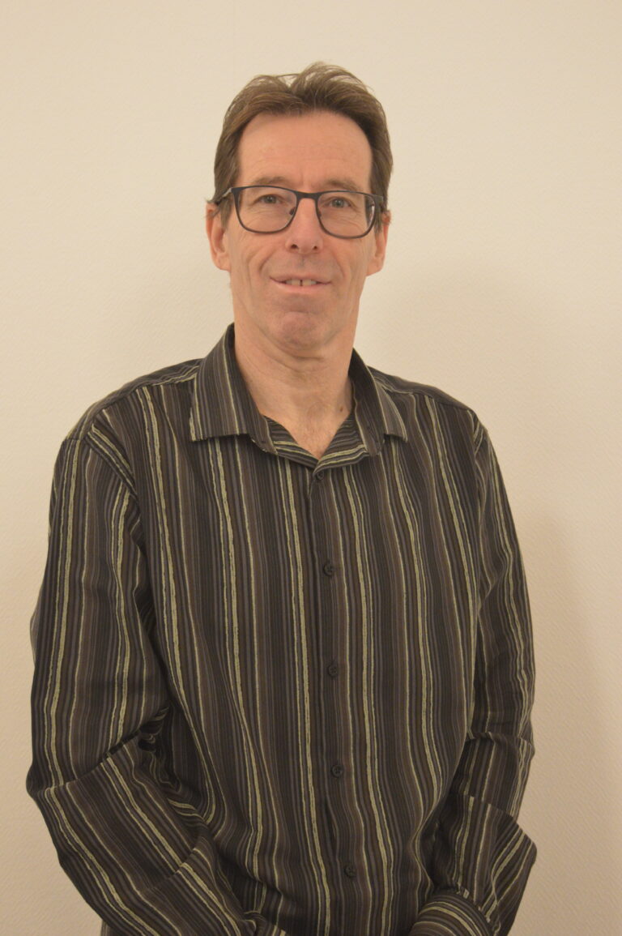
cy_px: 468
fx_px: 1752
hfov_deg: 20.1
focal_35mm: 68
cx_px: 311
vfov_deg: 29.9
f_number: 5
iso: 2500
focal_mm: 45
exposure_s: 1/60
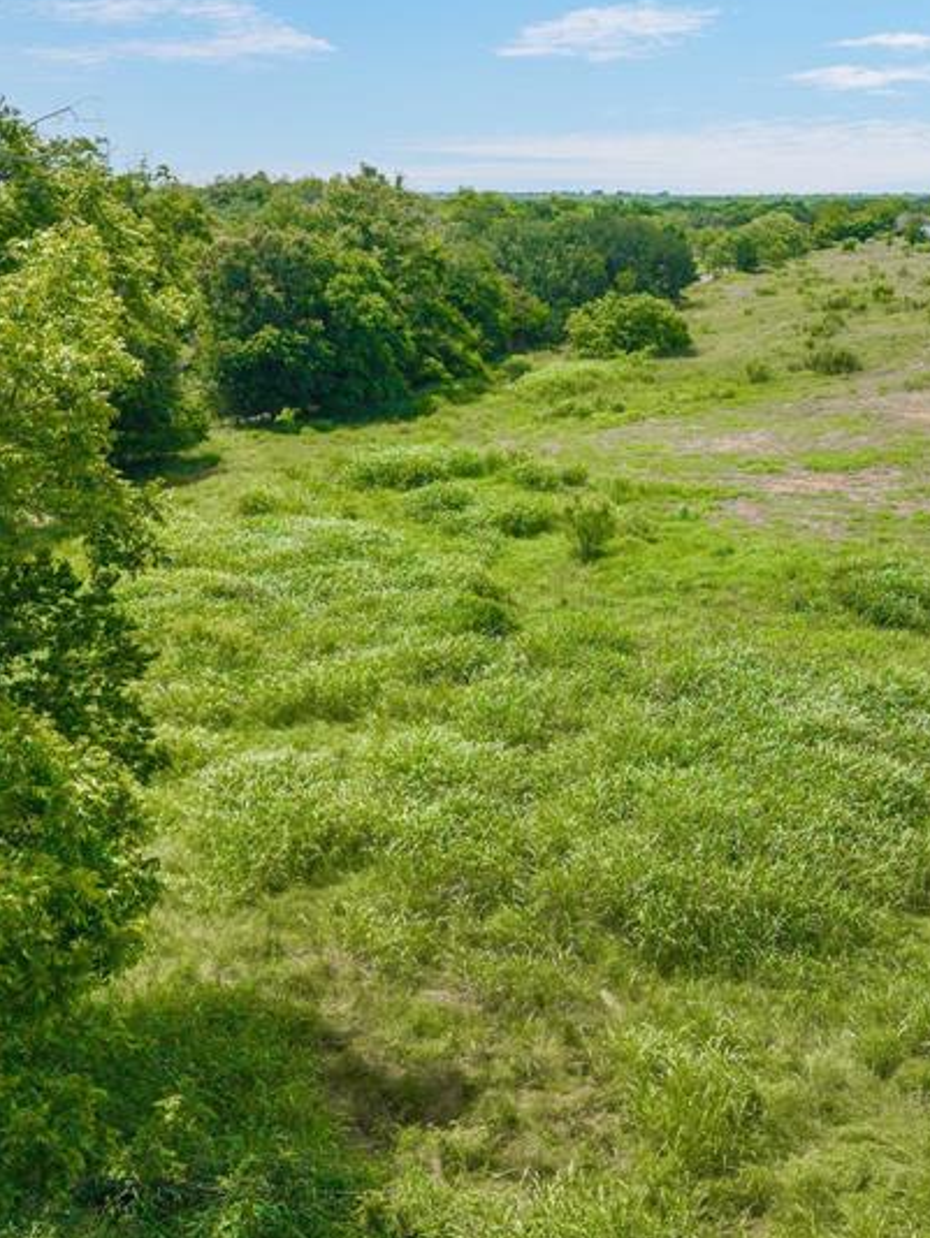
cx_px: 700
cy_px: 519
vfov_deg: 41.1
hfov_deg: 31.0
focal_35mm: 46
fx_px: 1646
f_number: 1.8
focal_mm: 8.67
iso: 160
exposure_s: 1/4000
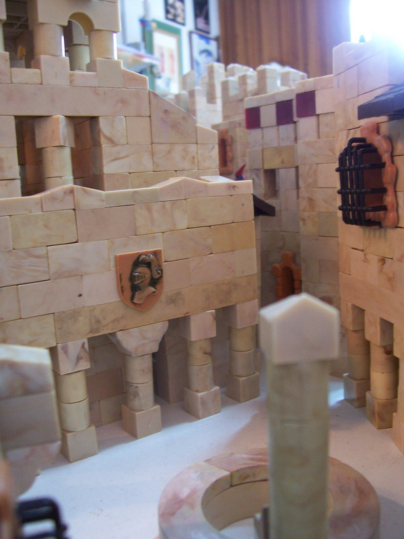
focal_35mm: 34
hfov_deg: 41.8
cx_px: 202
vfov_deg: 54.0
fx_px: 529
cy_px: 270
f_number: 2.7
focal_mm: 5.6
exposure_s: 1/15
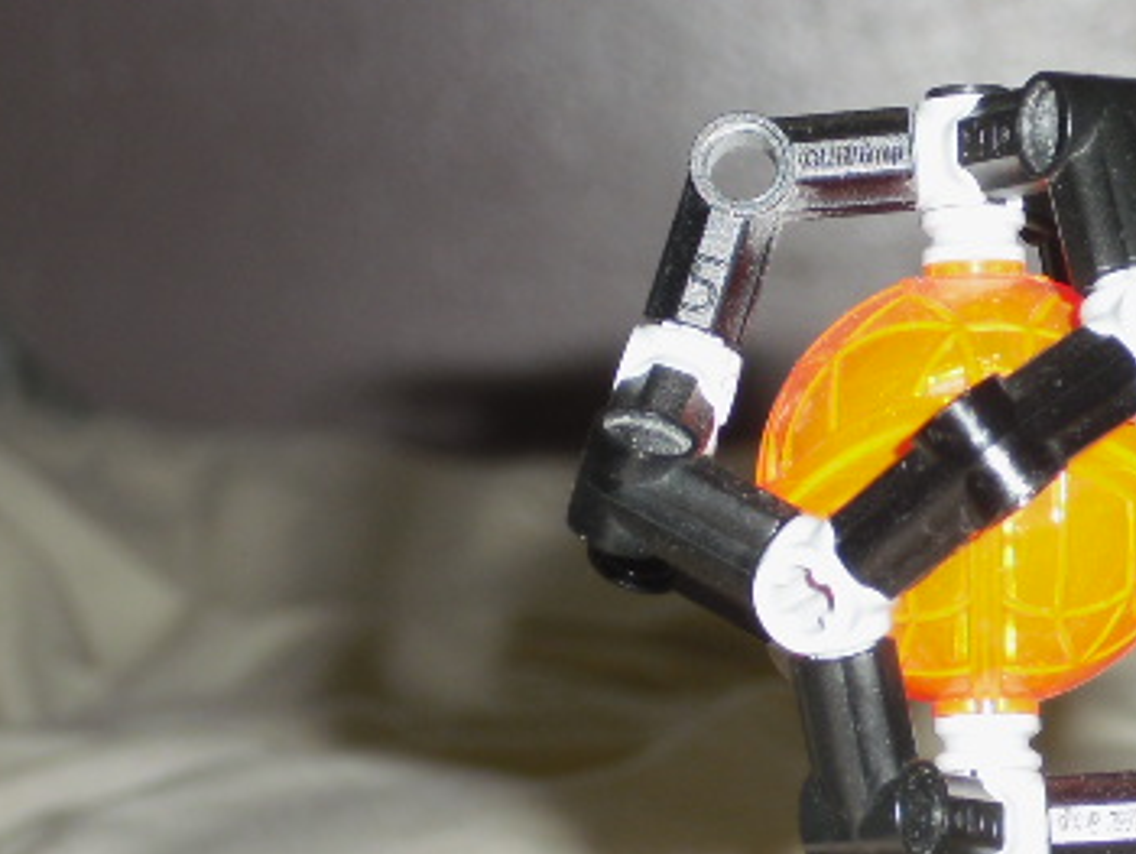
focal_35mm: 192
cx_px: 1003
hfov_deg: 10.2
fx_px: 6305
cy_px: 549
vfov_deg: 7.7
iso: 200
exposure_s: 1/60
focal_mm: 18.9
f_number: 5.6
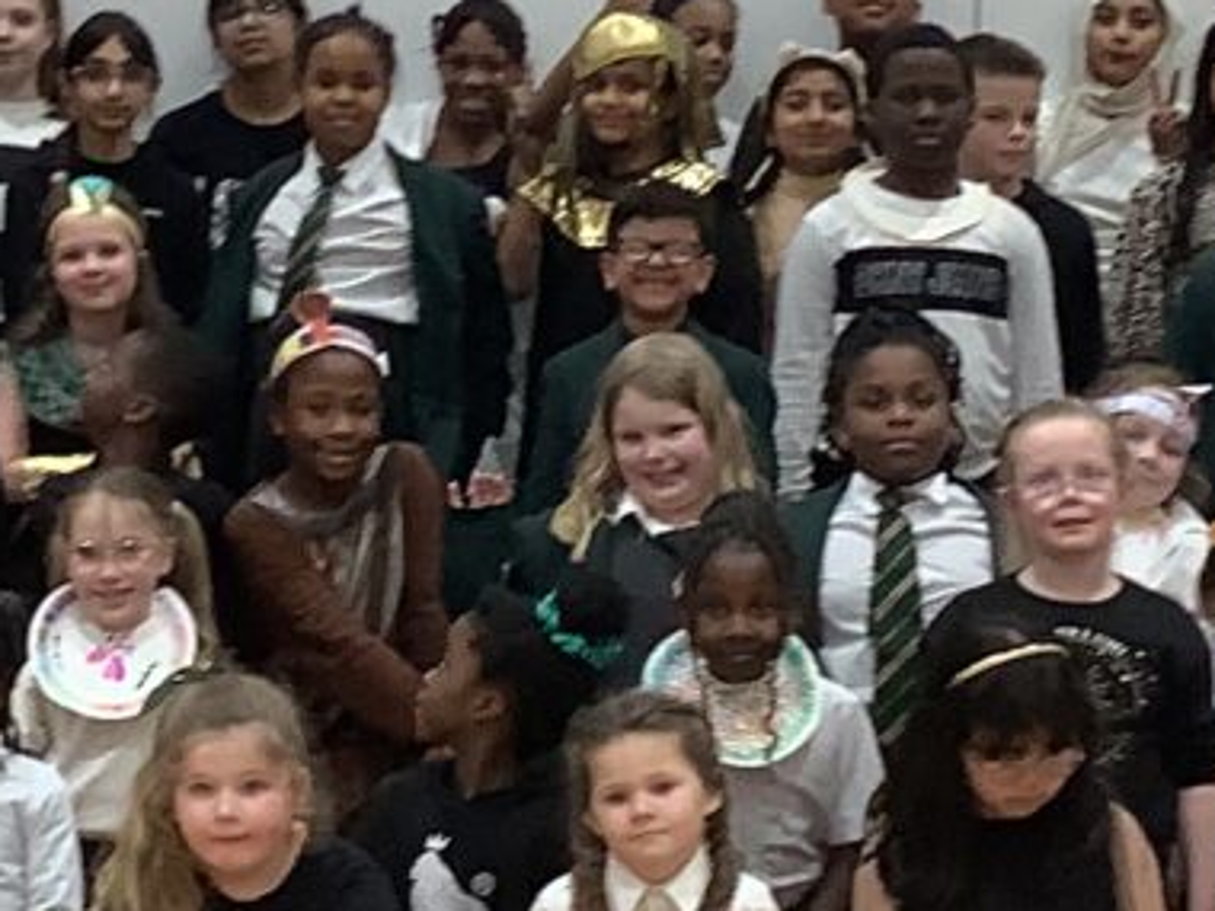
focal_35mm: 132
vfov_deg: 11.2
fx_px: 4633
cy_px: 145
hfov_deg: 14.9
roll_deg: +2.0
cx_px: 425
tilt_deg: -2.3
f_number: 2.4
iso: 80
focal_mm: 3.3
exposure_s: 1/50
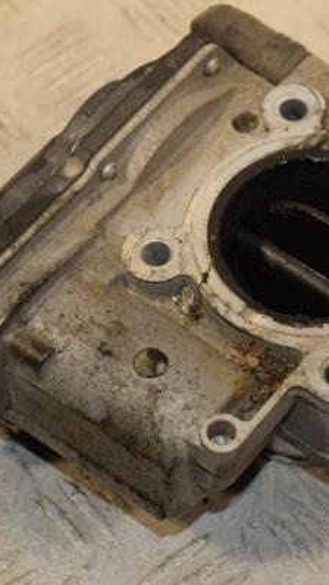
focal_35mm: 166
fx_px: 2573
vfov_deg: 13.0
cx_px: 247
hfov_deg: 7.3
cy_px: 292
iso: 800
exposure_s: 1/200
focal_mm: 70
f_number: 5.6
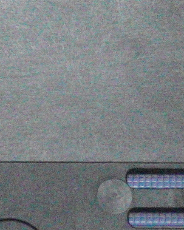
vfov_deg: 8.2
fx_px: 1581
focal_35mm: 232
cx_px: -131
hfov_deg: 6.5
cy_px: -71
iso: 20000
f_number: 5.6
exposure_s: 1/200
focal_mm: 25
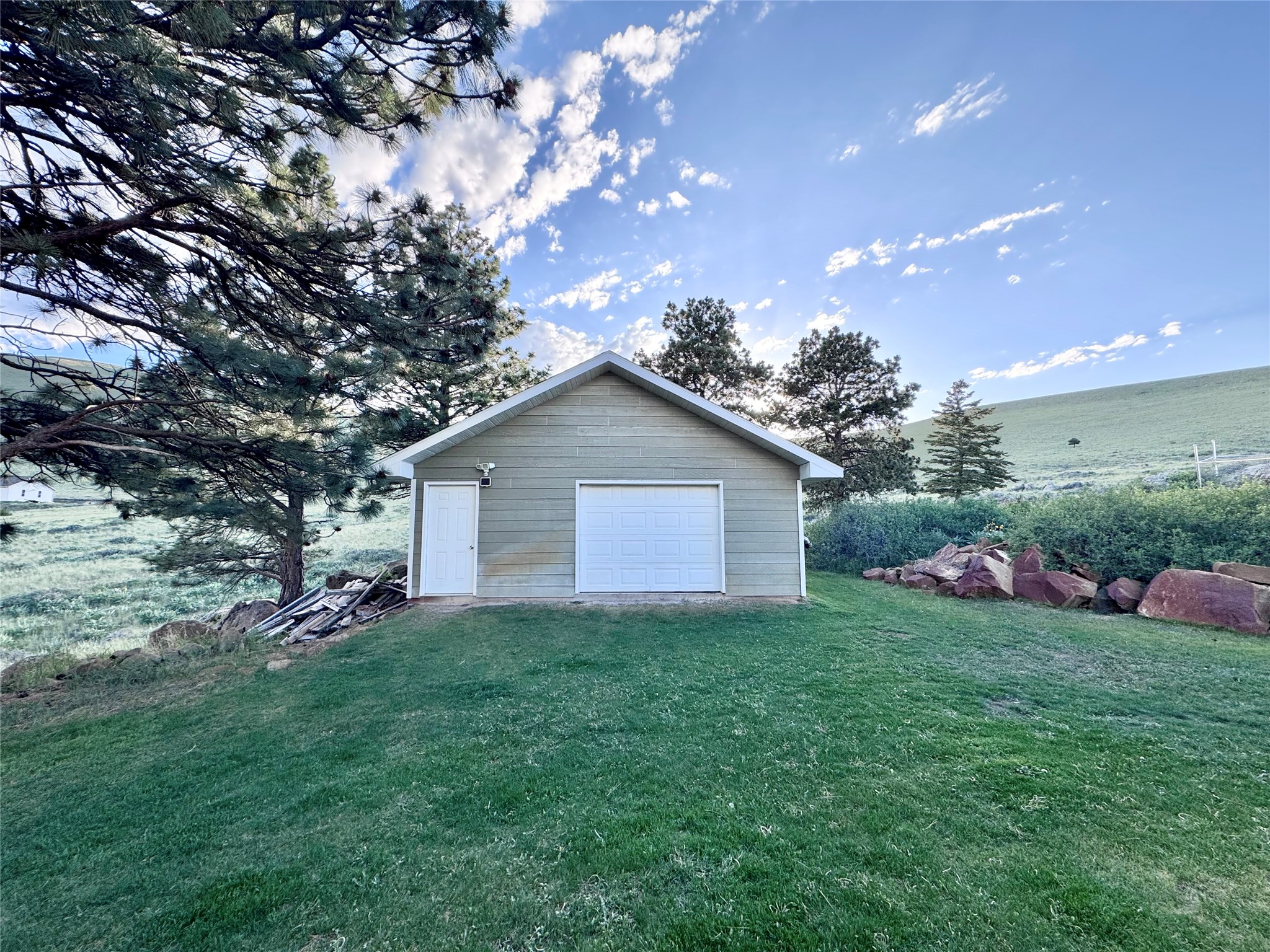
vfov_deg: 85.7
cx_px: 635
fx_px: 514
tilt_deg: +5.2
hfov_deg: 102.1
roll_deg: -0.4
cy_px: 476
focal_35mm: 14
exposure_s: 1/322
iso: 40
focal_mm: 2.22
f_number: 2.2
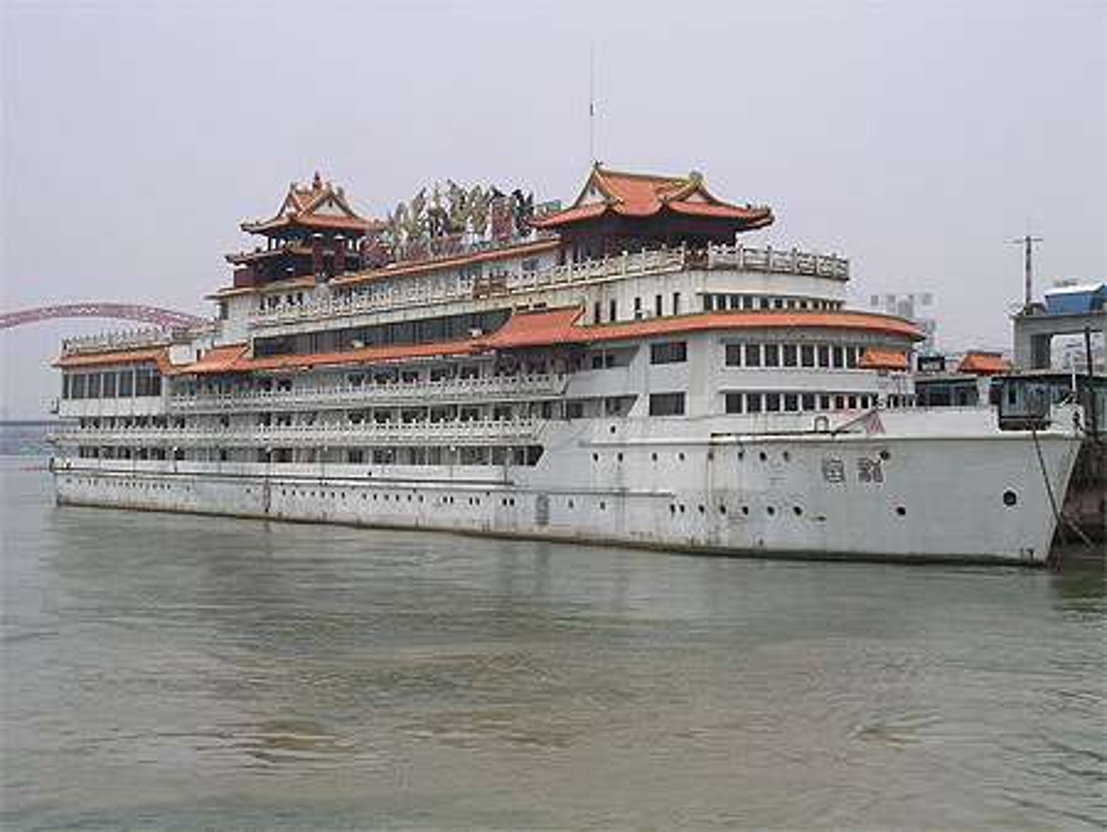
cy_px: 416
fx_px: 1984
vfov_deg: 23.7
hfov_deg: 31.2
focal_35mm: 62
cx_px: 554
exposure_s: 1/267
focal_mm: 12.8
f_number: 6
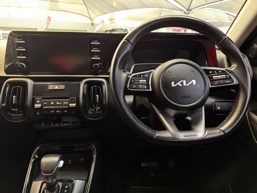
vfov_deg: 56.8
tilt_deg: -17.3
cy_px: 96
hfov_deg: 71.6
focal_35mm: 24
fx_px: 178
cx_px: 128
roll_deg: +0.1
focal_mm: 6.76
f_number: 1.78
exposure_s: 1/30
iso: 1000
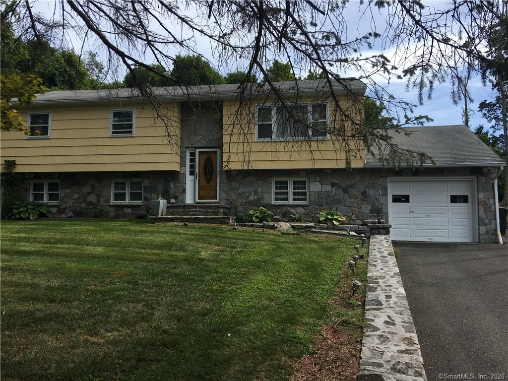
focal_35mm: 29
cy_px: 190
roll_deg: -0.7
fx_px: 426
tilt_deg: +6.4
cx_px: 254
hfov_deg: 61.7
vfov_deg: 48.2
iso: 25
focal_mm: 4.15
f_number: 2.2
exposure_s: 1/1012
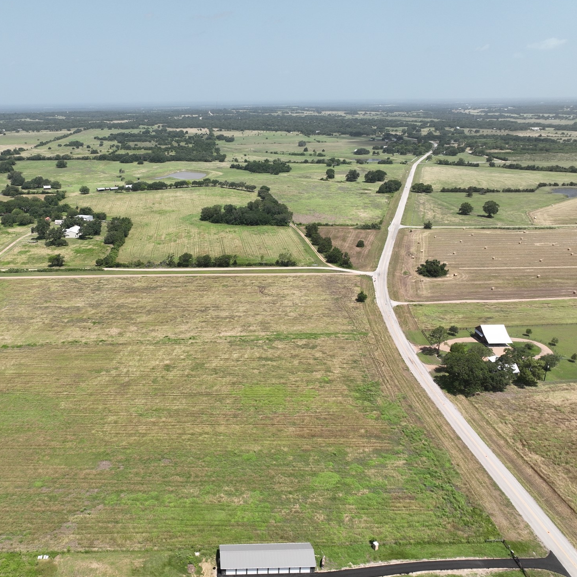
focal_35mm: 29
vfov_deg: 55.6
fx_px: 547
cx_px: 201
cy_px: 290
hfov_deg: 54.7
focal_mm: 12.29
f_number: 2.8
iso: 100
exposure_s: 1/1600
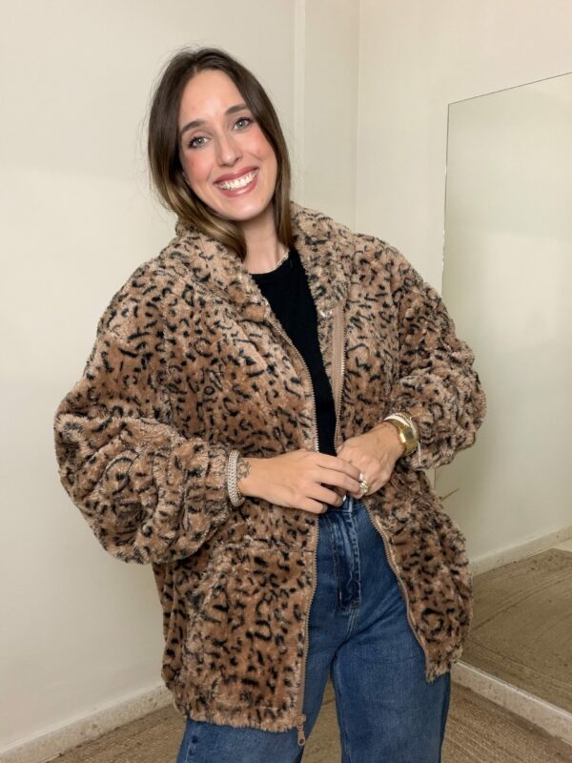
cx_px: 286
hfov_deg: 46.8
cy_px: 382
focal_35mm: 30
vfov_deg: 60.0
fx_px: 661
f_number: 1.9
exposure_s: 1/60
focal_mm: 2.71
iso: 160
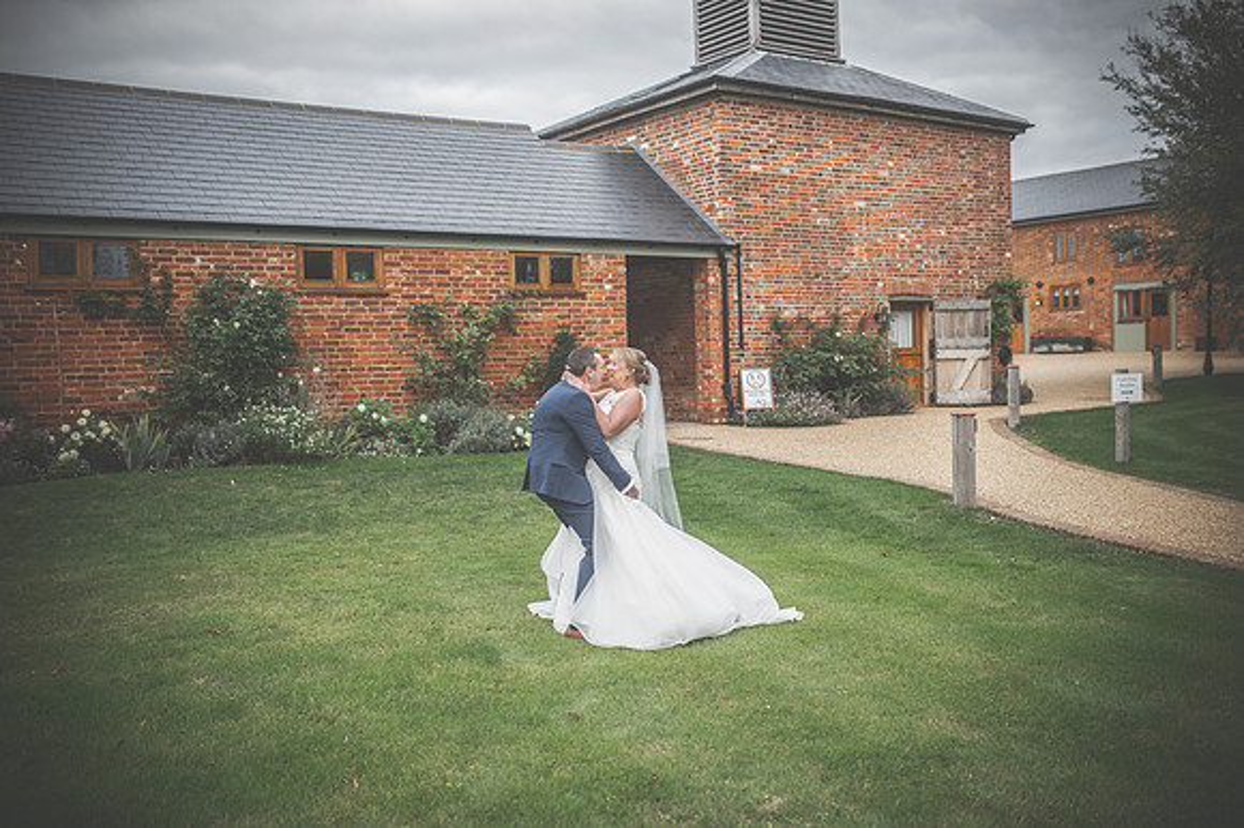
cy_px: 414
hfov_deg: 54.5
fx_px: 1209
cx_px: 622
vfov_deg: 37.8
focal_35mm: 35
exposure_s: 1/400
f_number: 2
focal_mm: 35
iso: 125
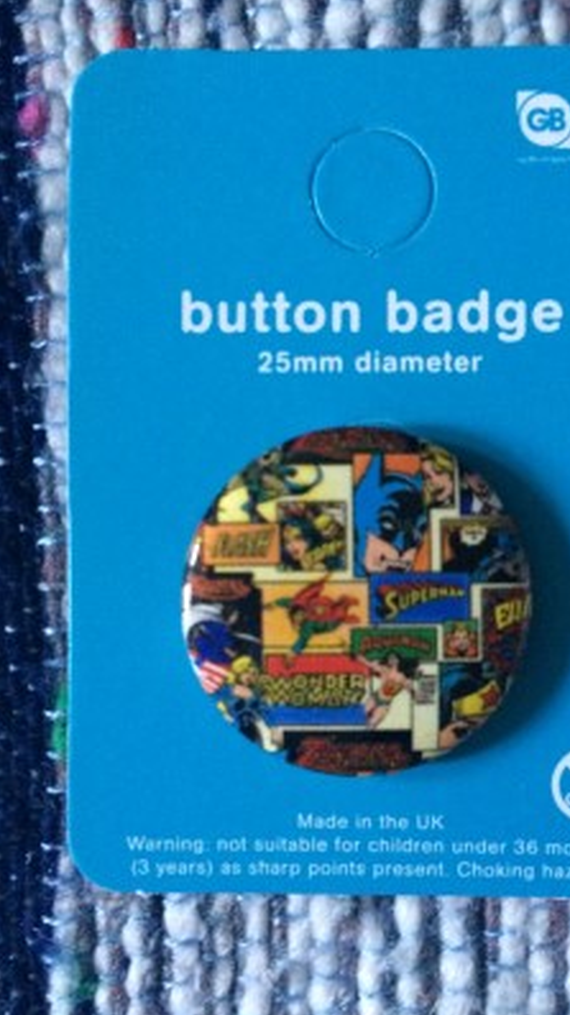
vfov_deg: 58.0
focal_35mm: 34
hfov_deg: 34.6
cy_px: 518
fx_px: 915
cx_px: 325
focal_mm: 4.15
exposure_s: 1/17
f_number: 2.2
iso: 320
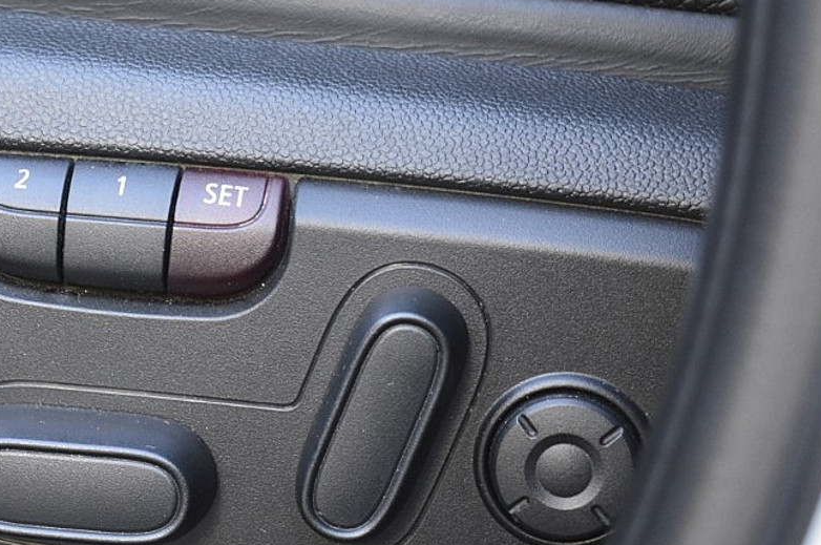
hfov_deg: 16.8
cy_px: 287
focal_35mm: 121
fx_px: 2753
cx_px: 108
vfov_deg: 11.3
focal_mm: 45
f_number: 5
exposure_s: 1/50
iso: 800
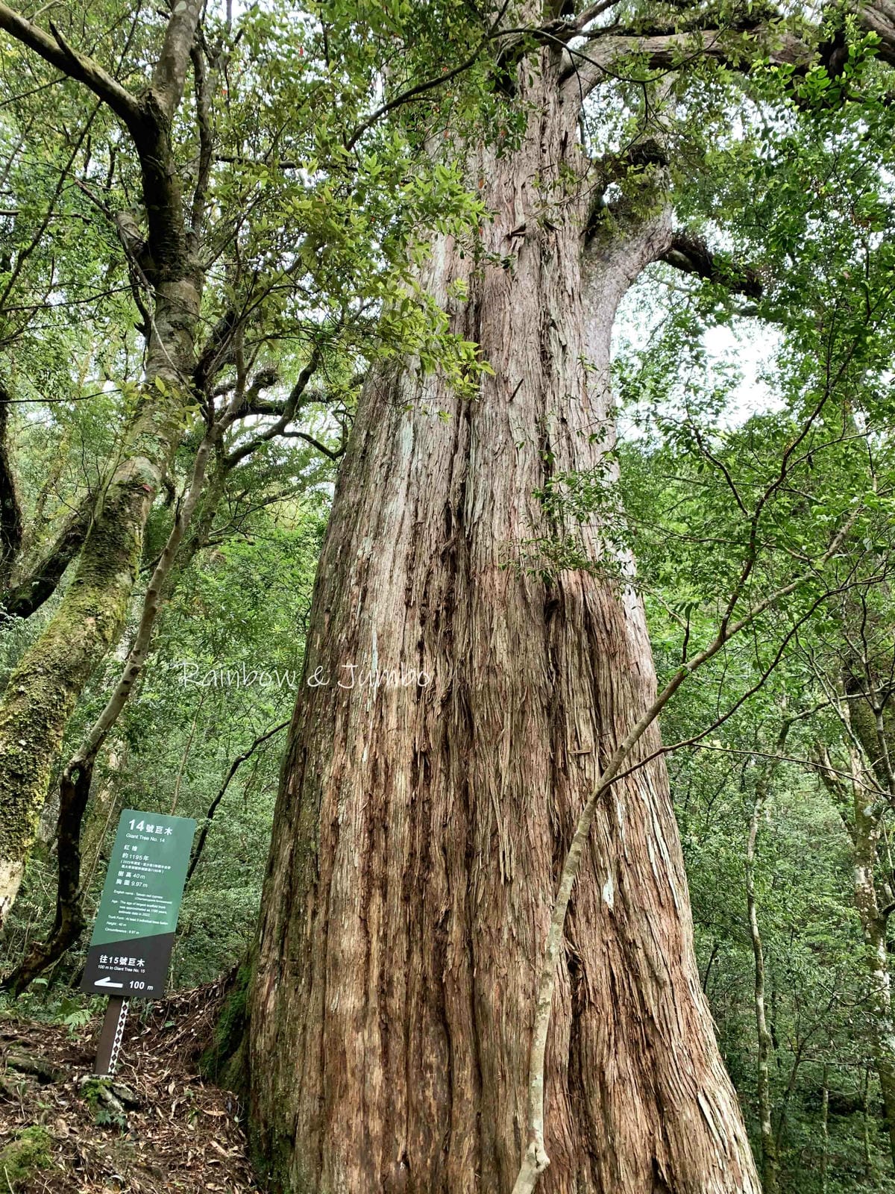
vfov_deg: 67.3
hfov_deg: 53.1
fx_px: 896
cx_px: 448
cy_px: 597
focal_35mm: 26
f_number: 1.8
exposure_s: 1/121
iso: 80
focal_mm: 4.25
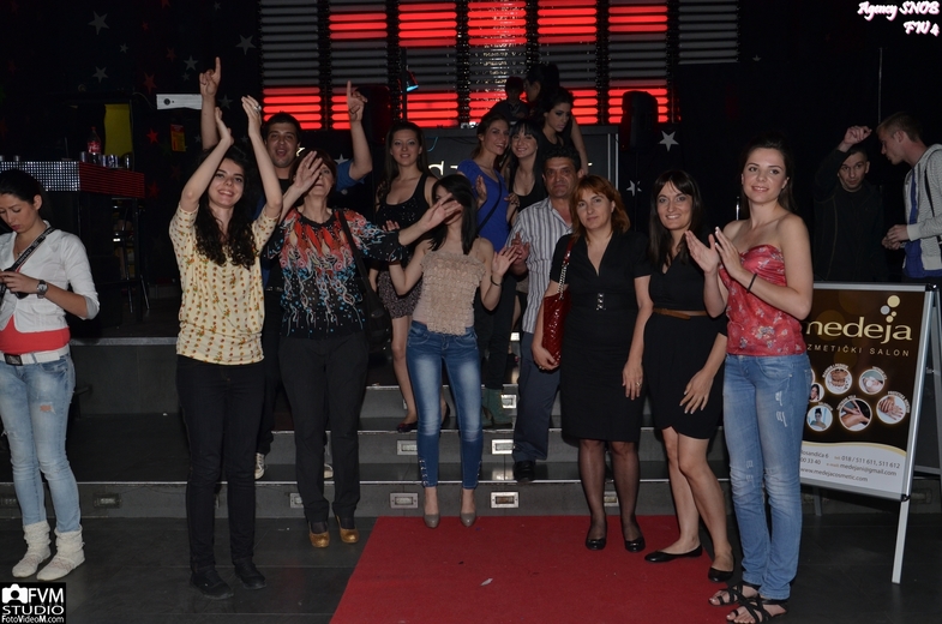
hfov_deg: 53.2
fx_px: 940
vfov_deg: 36.7
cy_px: 312
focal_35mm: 36
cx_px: 471
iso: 640
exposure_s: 1/60
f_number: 6.3
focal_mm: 24
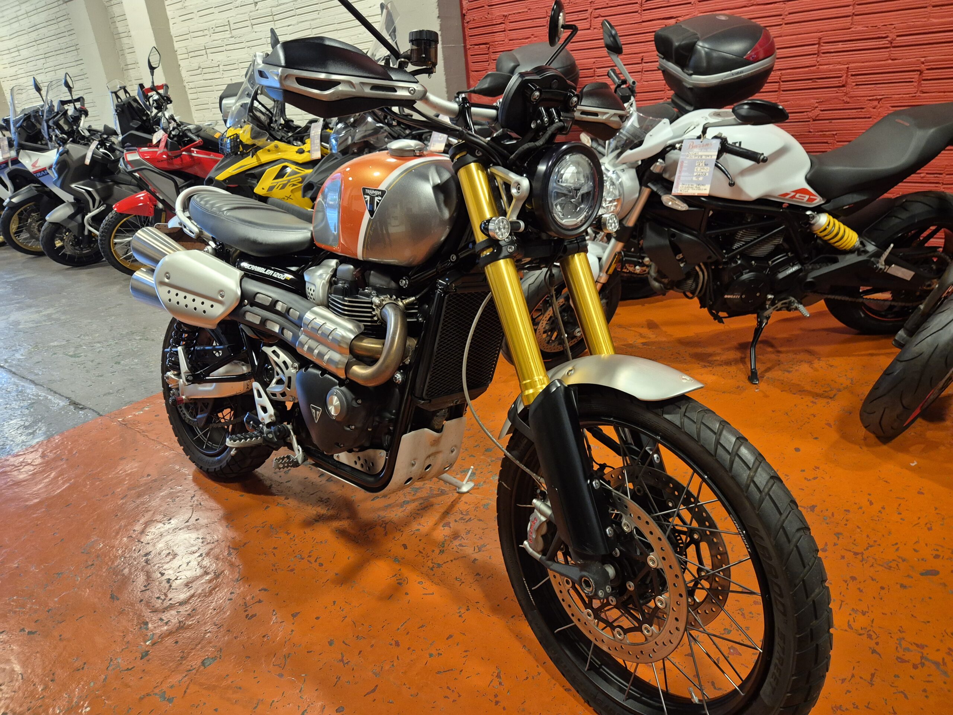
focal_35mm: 23
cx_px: 476
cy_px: 358
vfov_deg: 58.9
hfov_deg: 73.9
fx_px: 633
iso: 500
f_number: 1.8
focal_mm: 5.4
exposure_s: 1/100
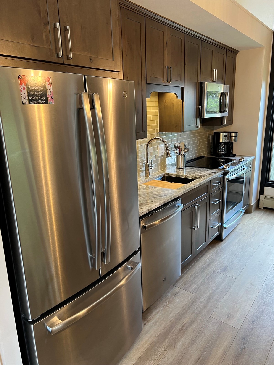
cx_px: 137
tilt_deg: -13.9
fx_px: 274
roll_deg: +2.7
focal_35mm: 26
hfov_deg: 53.1
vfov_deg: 67.3
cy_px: 182
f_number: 1.5
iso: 100
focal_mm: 5.7
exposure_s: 1/60
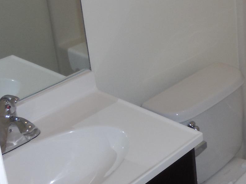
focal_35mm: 67
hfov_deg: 26.1
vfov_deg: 20.8
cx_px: 287
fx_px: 476
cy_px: -21
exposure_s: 1/25
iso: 125
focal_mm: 4.6
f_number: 3.5
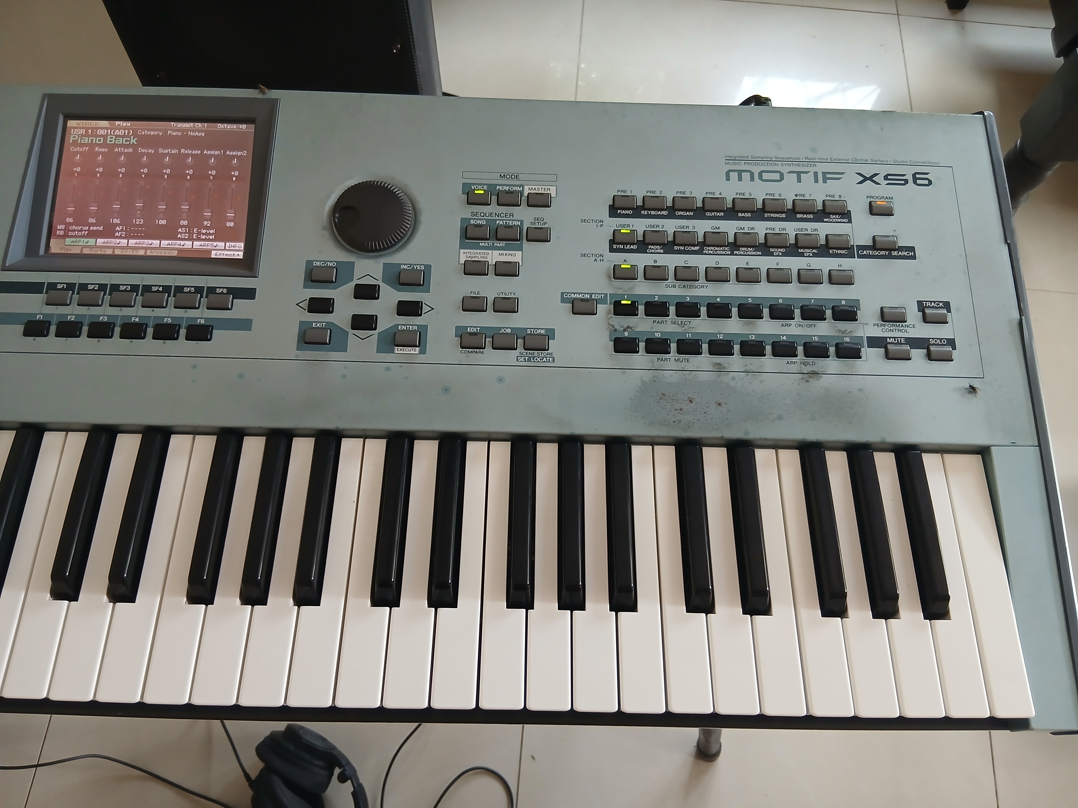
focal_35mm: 26
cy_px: 404
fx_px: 810
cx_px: 539
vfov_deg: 53.1
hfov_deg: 67.3
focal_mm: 3.98
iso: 250
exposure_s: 1/25
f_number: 1.8
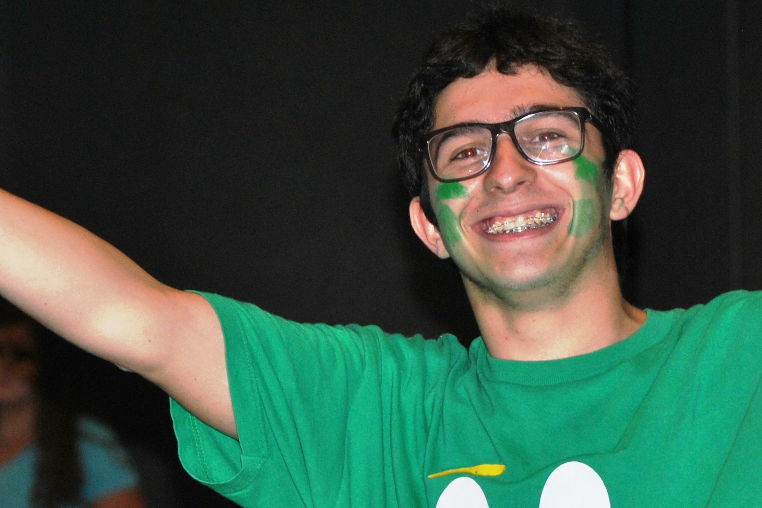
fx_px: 5847
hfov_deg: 7.5
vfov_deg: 5.0
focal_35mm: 276
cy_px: 491
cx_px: 259
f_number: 4.2
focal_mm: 75
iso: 200
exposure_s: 1/60
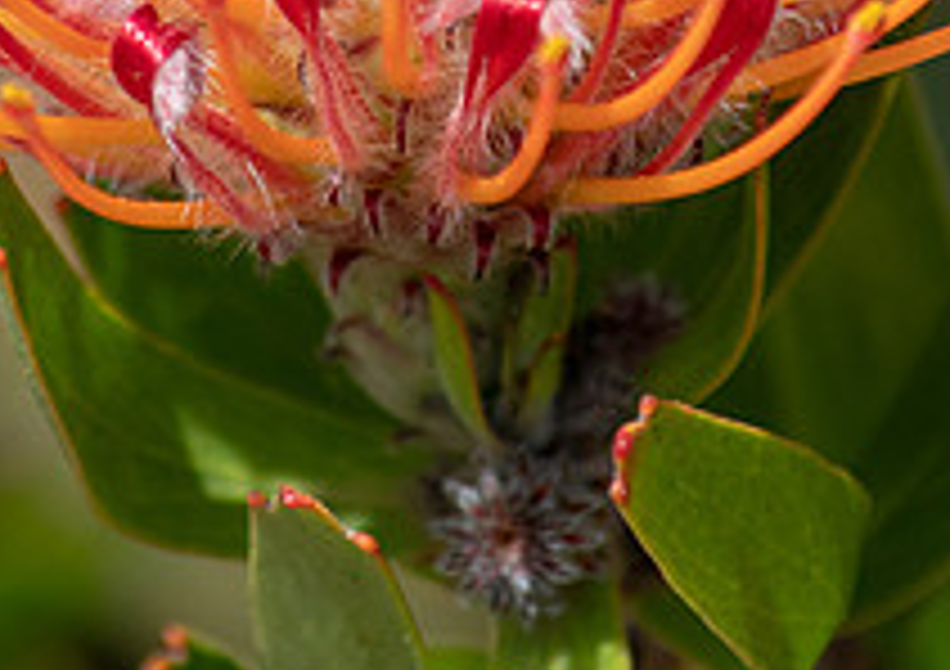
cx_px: 352
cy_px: -252
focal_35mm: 874
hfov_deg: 2.3
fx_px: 23491
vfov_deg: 1.6
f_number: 5
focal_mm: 185
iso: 400
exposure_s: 1/1600
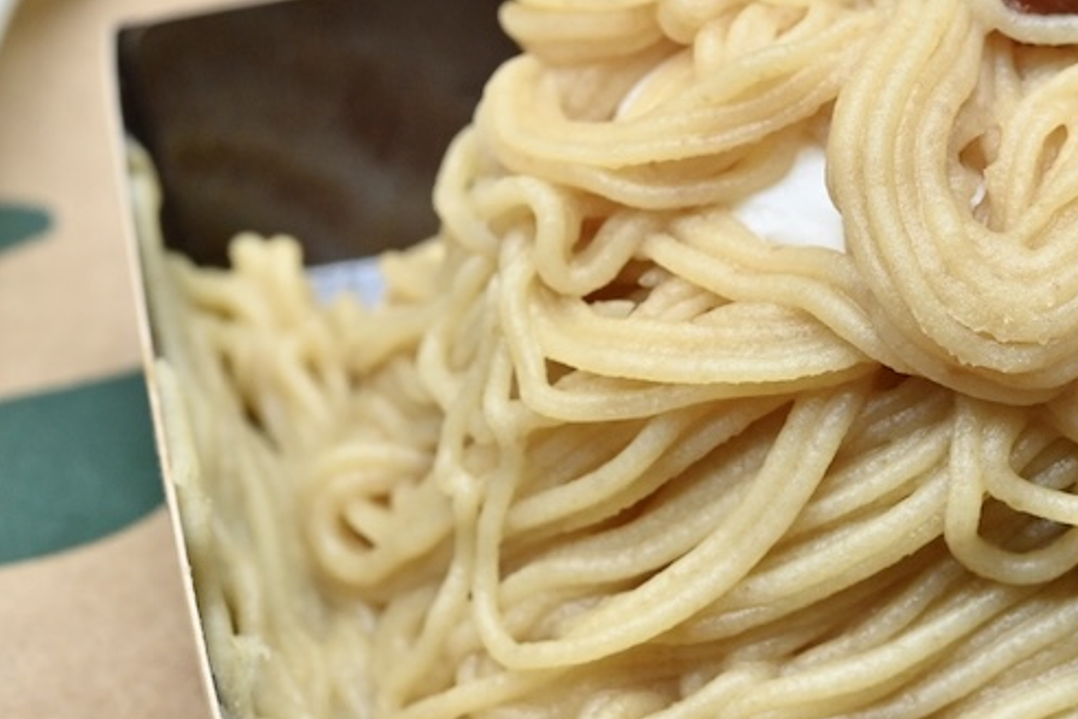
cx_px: 1004
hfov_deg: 16.5
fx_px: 3653
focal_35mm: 122
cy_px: 321
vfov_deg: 11.2
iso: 3200
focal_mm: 60
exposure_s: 1/200
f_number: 11
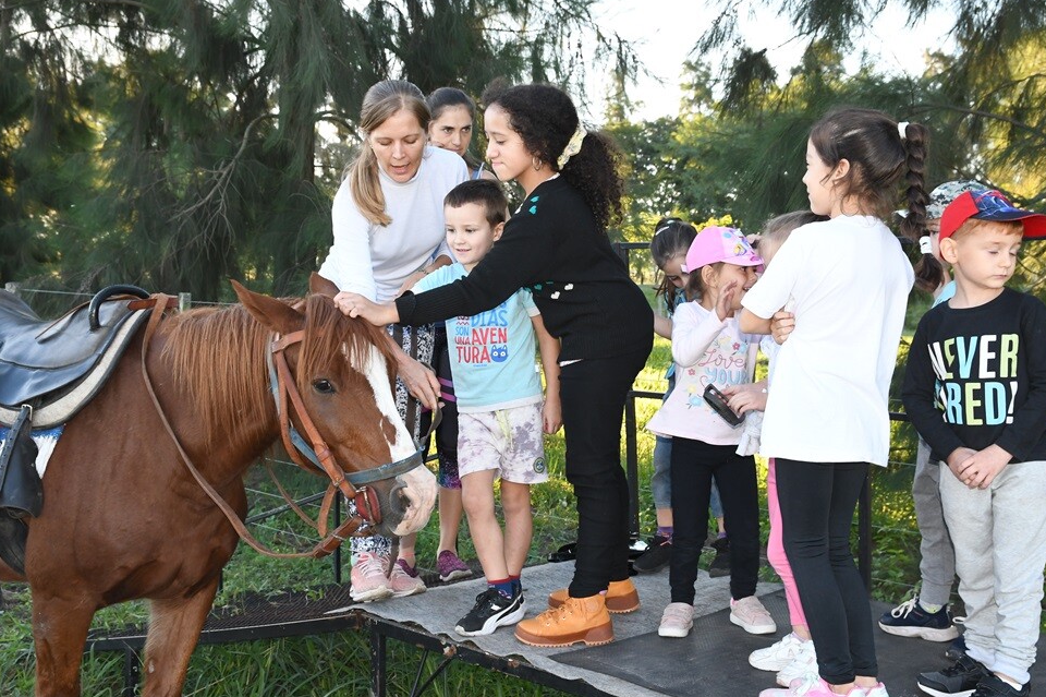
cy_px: 337
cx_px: 544
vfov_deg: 27.0
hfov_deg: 39.6
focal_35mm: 50
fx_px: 1452
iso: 1000
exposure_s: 1/250
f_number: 7.1
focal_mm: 32
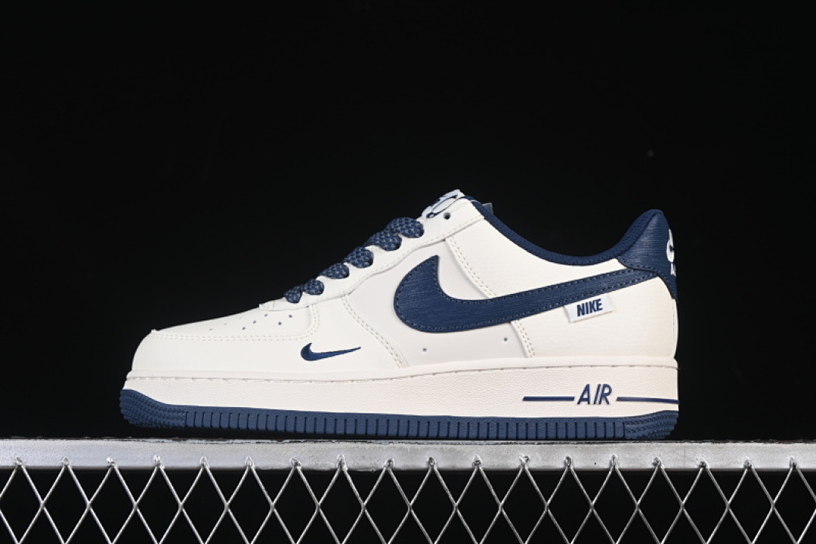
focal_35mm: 75
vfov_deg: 18.2
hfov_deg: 27.0
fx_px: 1700
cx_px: 408
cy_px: 272
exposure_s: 1/80
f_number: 8
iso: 160
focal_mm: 50
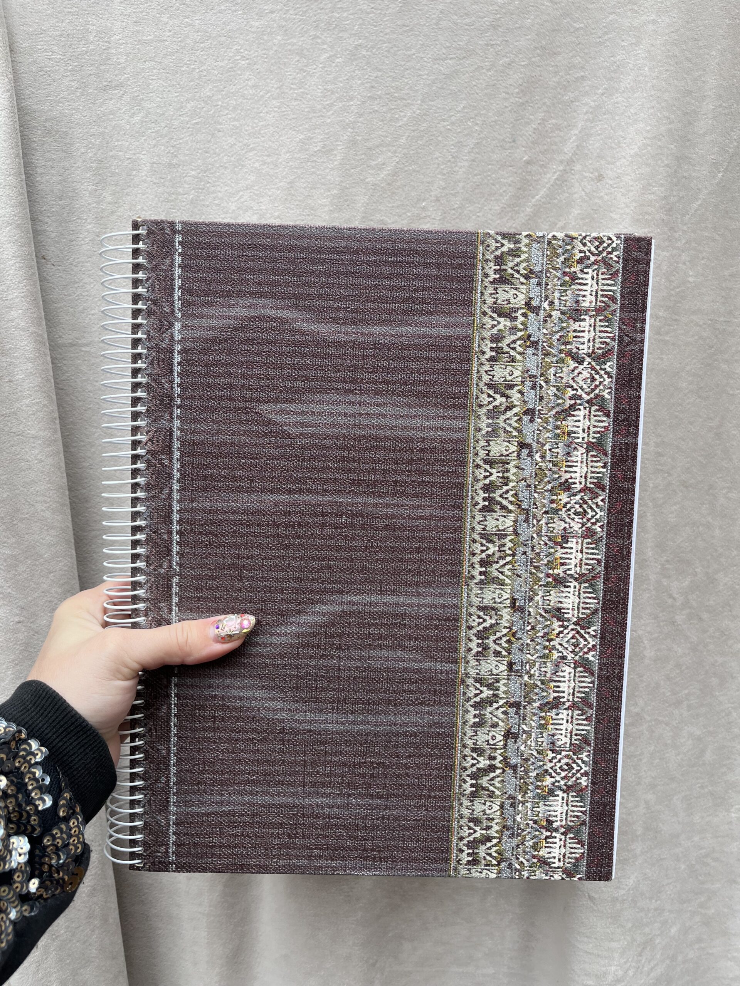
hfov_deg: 53.1
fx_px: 741
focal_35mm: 26
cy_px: 493
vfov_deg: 67.3
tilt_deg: -9.2
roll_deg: -0.4
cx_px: 370
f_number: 1.6
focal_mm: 5.1
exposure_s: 1/238
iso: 40
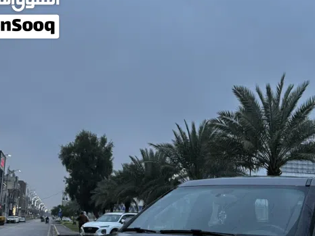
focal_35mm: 33
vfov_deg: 42.8
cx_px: 161
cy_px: 136
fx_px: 300
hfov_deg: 55.3
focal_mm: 6.86
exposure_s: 1/101
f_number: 1.78
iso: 50
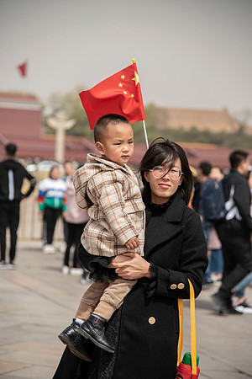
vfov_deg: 17.1
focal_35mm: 120
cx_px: 126
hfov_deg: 11.4
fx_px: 1260
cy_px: 190
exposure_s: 1/1250
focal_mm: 120
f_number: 4
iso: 100
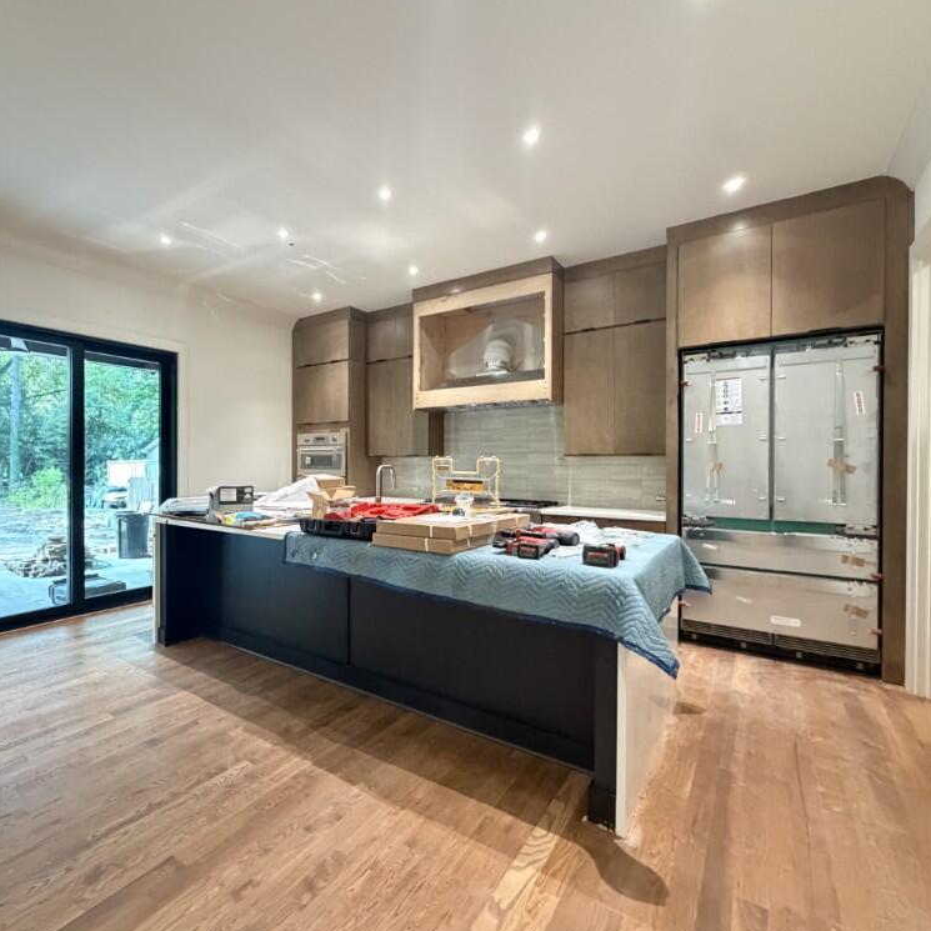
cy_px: 467
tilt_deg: -0.1
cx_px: 376
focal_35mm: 17
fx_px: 517
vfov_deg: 84.0
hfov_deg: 83.0
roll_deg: +0.5
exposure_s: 1/60
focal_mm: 2.22
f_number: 2.2
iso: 1000
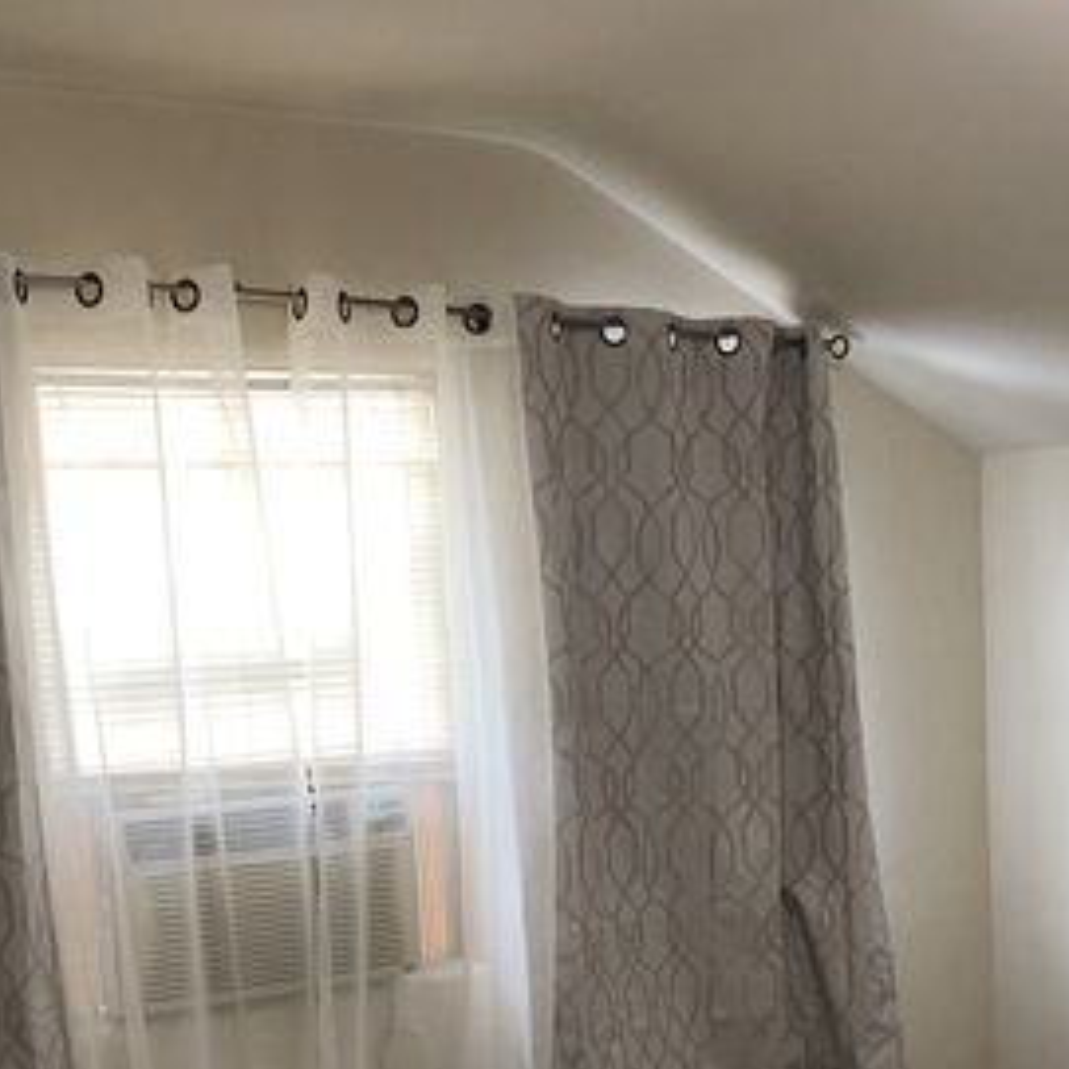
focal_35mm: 61
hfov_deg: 27.8
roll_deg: +2.5
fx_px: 2131
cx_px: 779
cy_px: 888
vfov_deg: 27.5
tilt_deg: -9.0
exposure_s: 1/40
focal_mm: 3.99
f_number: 1.8
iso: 25
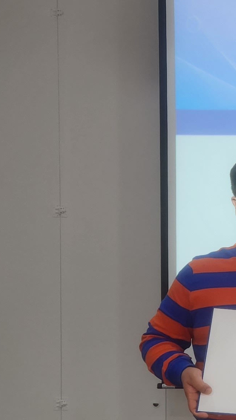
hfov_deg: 12.5
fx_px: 956
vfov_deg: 24.7
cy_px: 246
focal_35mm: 86
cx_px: 456
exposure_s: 1/120
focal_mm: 5.4
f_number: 1.8
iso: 80
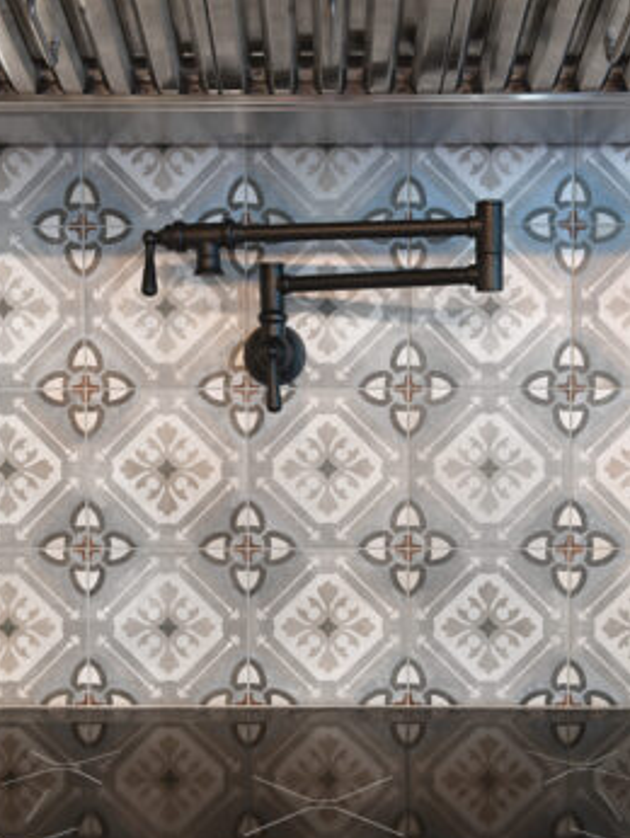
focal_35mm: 40
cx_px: 309
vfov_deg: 46.7
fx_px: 969
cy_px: 443
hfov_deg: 36.0
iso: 160
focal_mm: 36
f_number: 16
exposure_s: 2.5
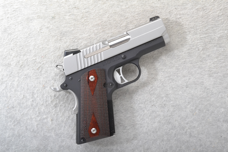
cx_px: 114
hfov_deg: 33.4
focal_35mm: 60
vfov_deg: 22.6
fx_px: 380
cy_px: 76
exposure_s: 1/160
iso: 3200
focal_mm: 40
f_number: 20
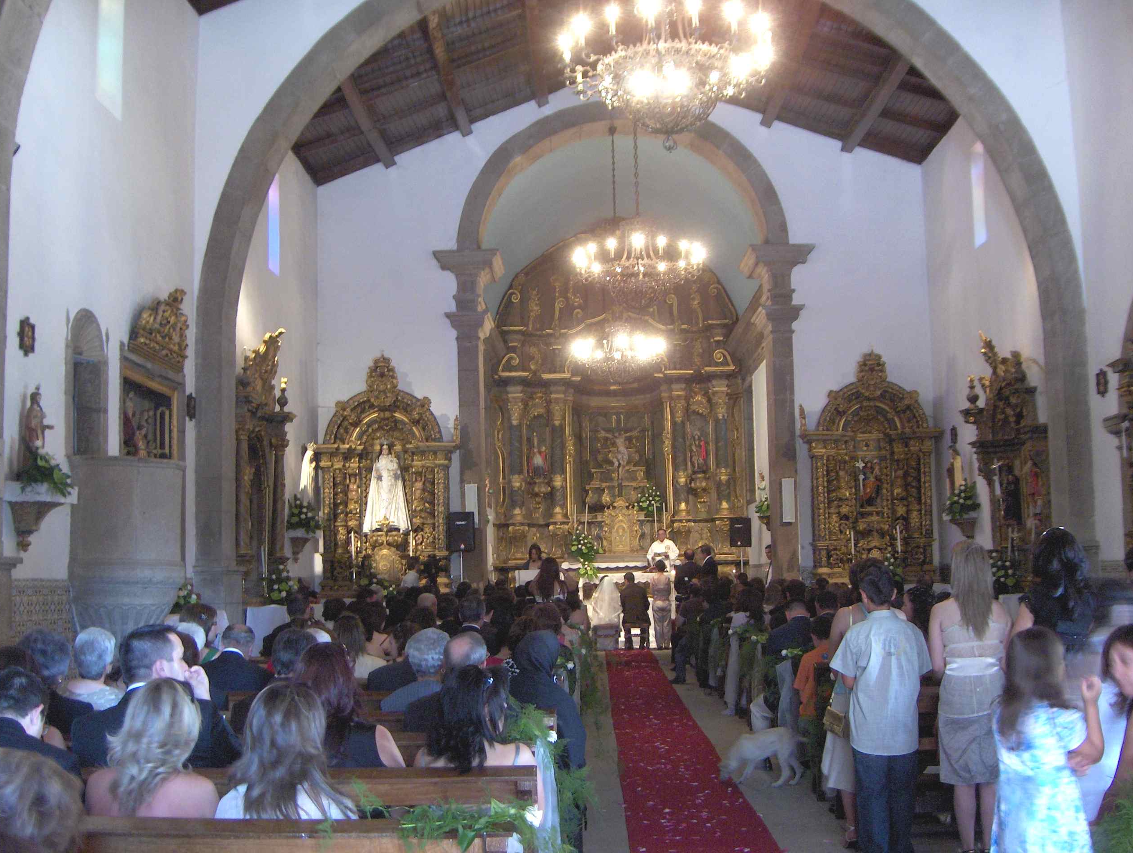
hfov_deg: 46.7
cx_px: 568
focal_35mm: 40
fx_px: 1311
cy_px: 430
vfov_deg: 36.0
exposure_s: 1/8.06
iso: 200
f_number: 2.8
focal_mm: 8
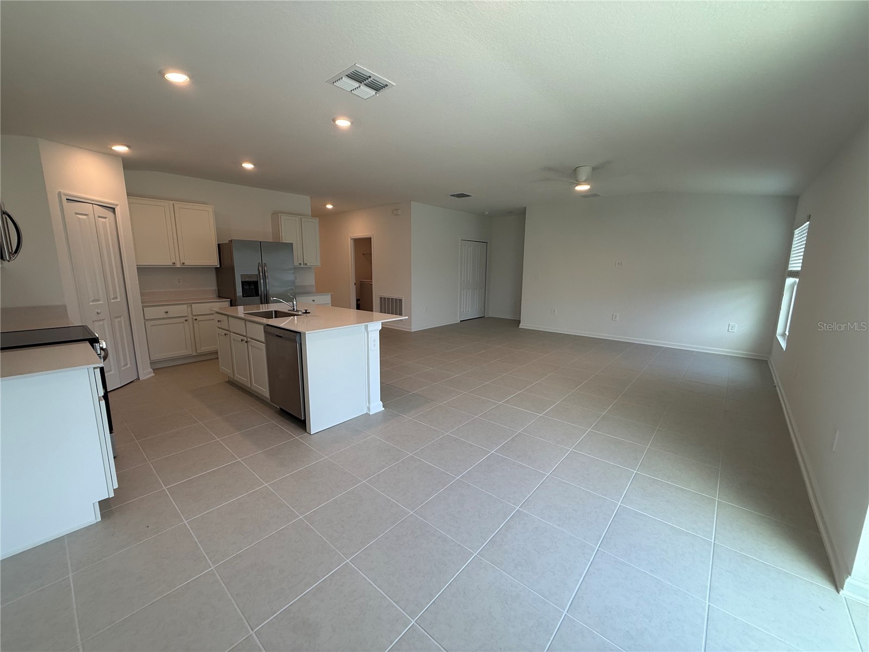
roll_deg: -0.3
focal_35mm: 14
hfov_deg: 102.1
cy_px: 326
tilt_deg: -9.3
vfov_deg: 85.7
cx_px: 434
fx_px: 351
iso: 80
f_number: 2.2
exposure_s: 1/120
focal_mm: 2.22
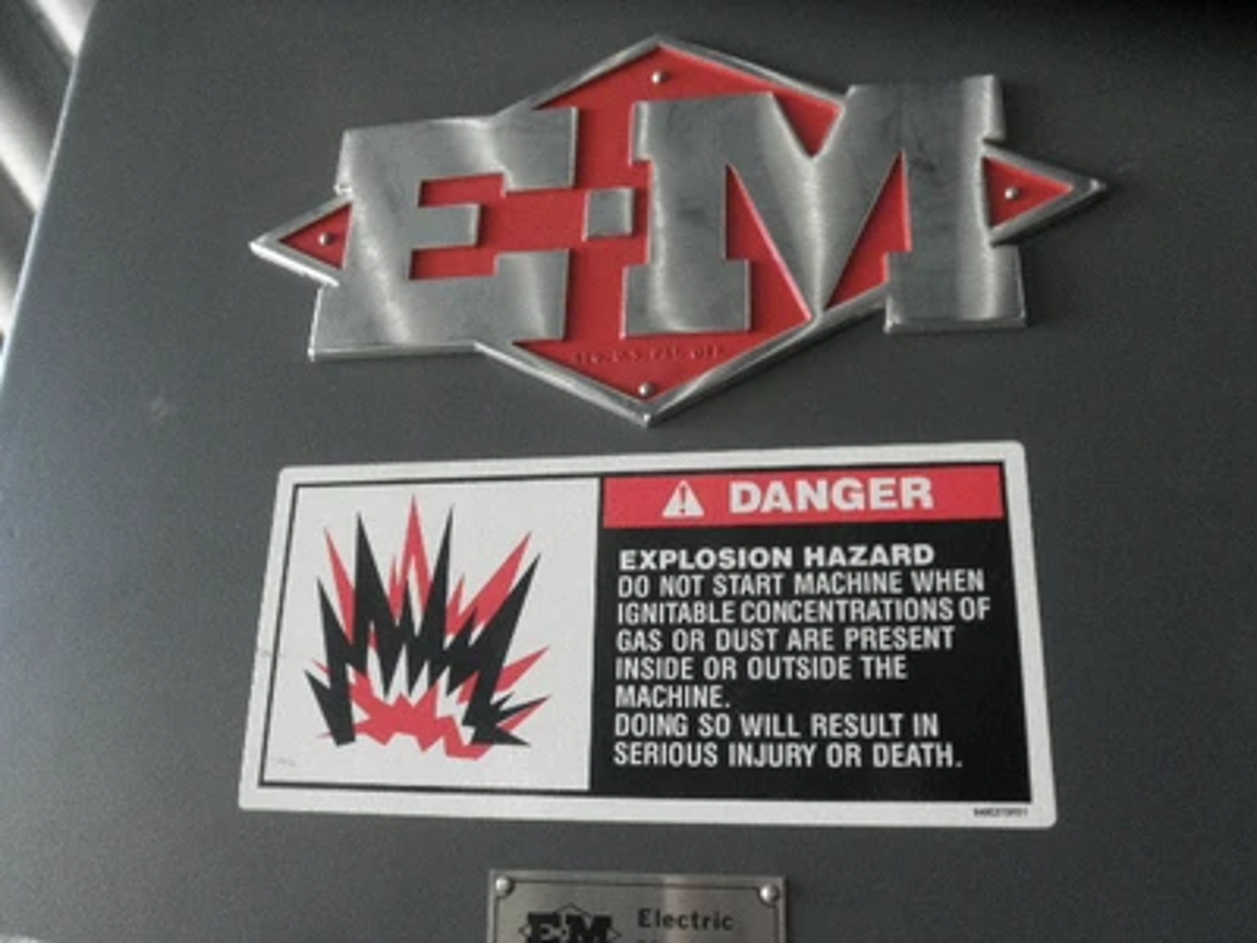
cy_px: 472
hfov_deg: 63.4
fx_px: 1017
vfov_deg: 49.7
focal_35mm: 28
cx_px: 628
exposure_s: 1/30
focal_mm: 5
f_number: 3
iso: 160
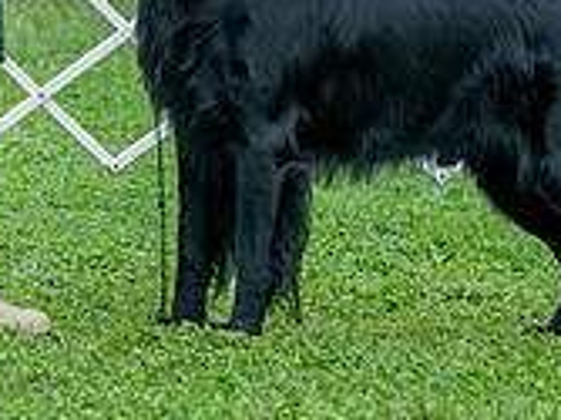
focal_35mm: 510
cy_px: -218
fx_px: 8259
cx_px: 143
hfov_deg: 3.9
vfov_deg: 2.9
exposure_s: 1/800
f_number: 4
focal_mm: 131
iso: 640
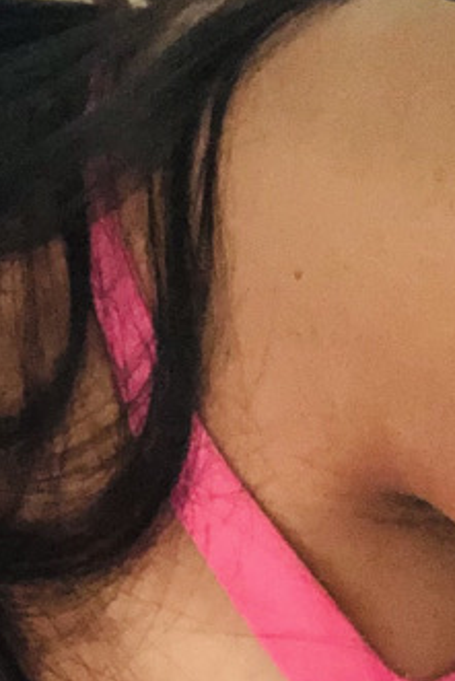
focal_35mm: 103
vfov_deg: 19.7
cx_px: -328
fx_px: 1951
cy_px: 518
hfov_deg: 12.3
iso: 500
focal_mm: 2.87
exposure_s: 1/25
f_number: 2.2
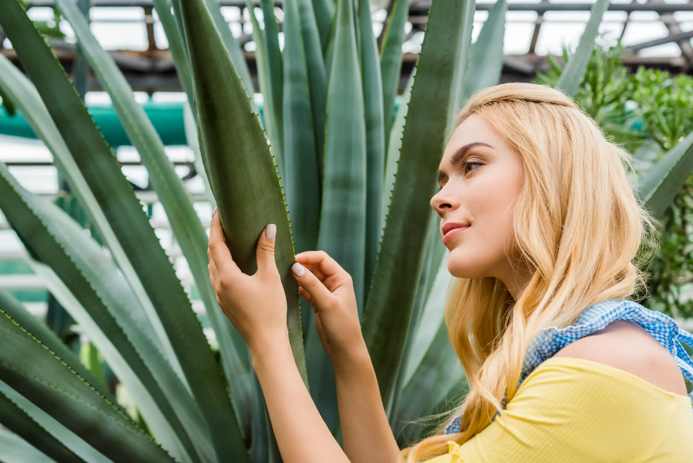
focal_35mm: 50
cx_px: 346
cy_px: 232
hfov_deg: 39.6
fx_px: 963
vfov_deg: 27.0
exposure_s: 1/160
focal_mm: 50
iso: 125
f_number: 4.5
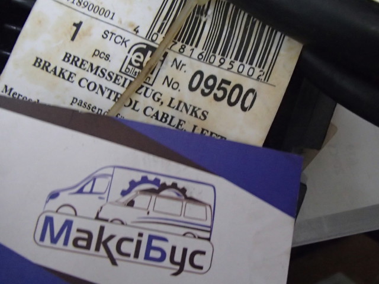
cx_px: 190
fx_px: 405
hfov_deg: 50.2
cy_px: 142
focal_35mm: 37
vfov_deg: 38.6
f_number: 4.7
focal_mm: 6.64
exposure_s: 1/40
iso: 1250
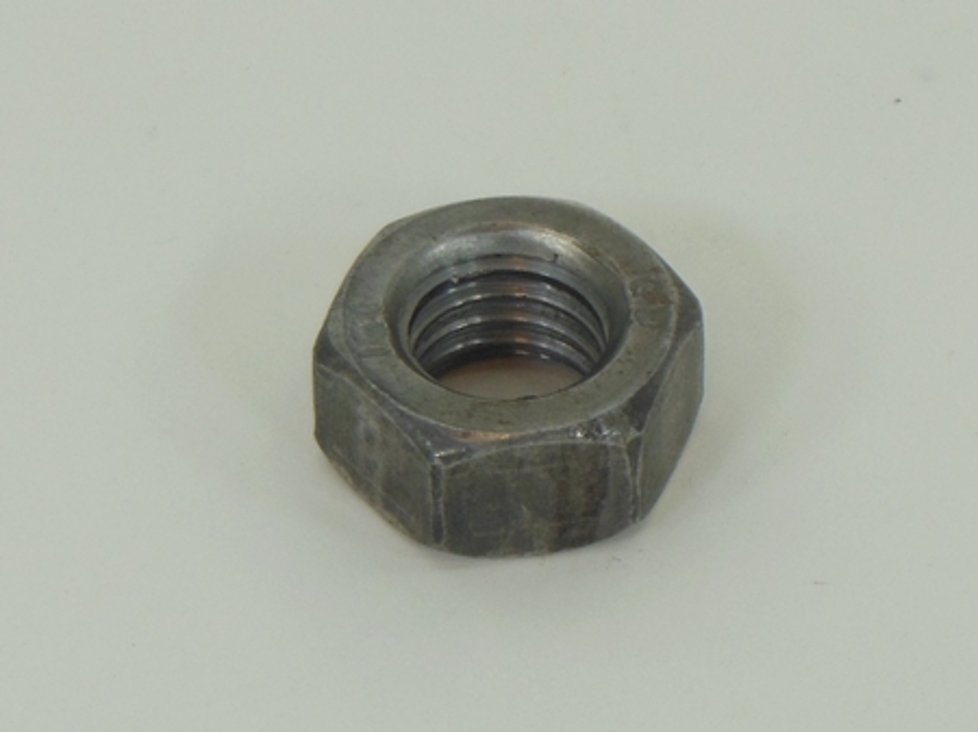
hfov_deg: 22.5
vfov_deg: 17.0
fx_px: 2457
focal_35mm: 87
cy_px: 366
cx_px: 489
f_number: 4.6
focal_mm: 15.5
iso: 125
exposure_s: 1/160
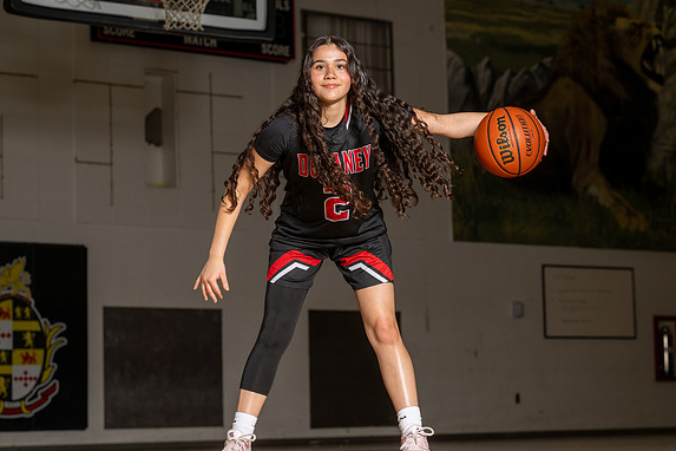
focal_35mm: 102
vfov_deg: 13.4
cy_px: 223
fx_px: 1915
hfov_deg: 20.0
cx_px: 343
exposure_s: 1/200
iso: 80
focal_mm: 70
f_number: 4.5
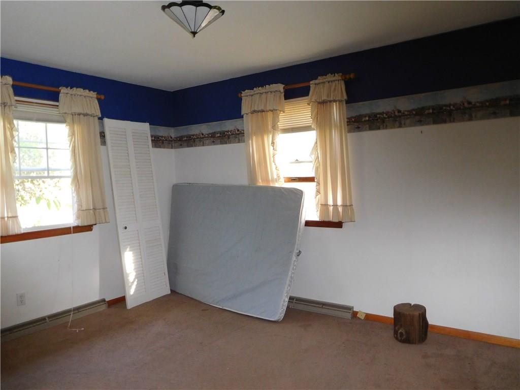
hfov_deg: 69.4
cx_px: 260
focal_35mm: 25
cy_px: 195
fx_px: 376
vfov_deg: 54.9
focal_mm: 4.5
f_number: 3.4
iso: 400
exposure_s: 1/30
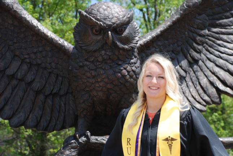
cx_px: 116
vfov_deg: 13.1
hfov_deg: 19.4
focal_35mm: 105
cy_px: 78
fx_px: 681
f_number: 6.3
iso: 200
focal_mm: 70
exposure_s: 1/200
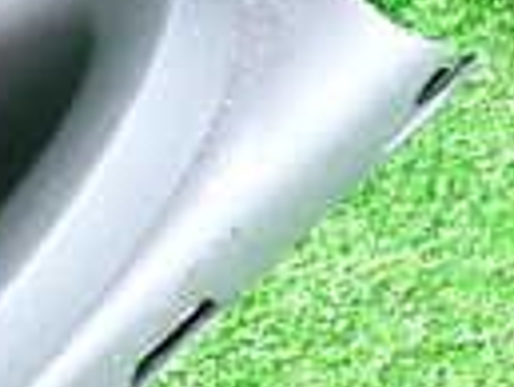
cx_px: 375
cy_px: -343
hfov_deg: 16.9
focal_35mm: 116
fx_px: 1724
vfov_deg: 11.7
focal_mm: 4.5
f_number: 2
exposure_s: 1/30
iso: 250
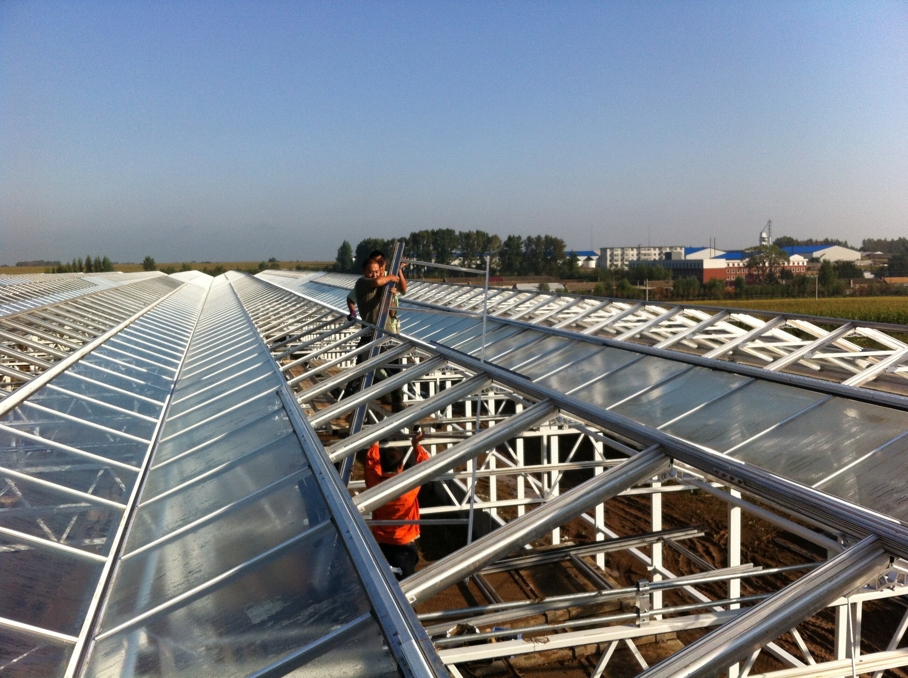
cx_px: 454
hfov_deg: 52.7
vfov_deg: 40.6
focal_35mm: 35
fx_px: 917
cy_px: 339
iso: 80
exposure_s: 1/1588
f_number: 2.8
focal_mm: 3.85
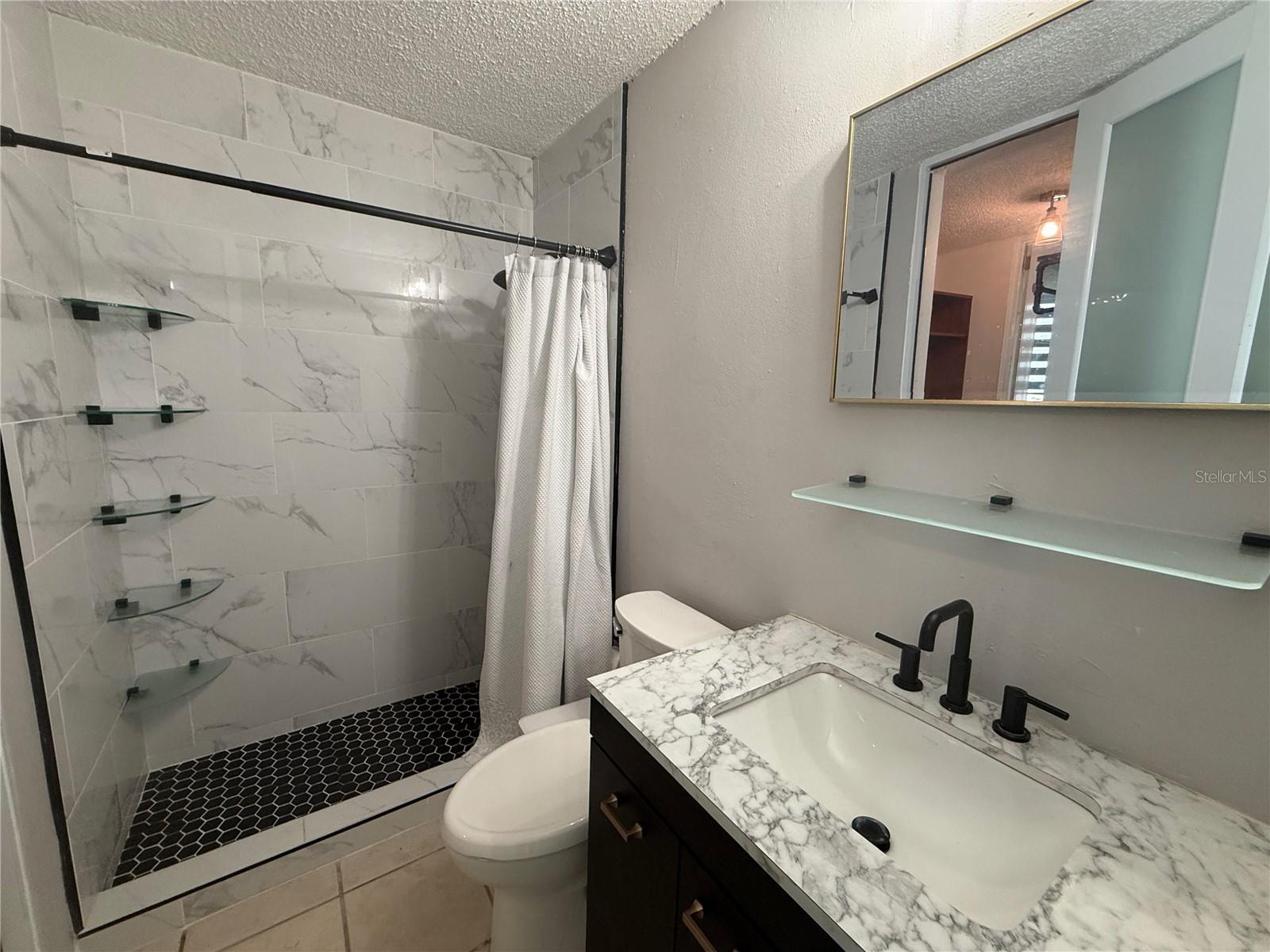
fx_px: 514
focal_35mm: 14
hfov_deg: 102.1
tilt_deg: -8.2
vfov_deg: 85.7
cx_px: 635
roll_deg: -1.2
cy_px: 476
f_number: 2.2
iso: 320
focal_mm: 2.22
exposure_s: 1/120
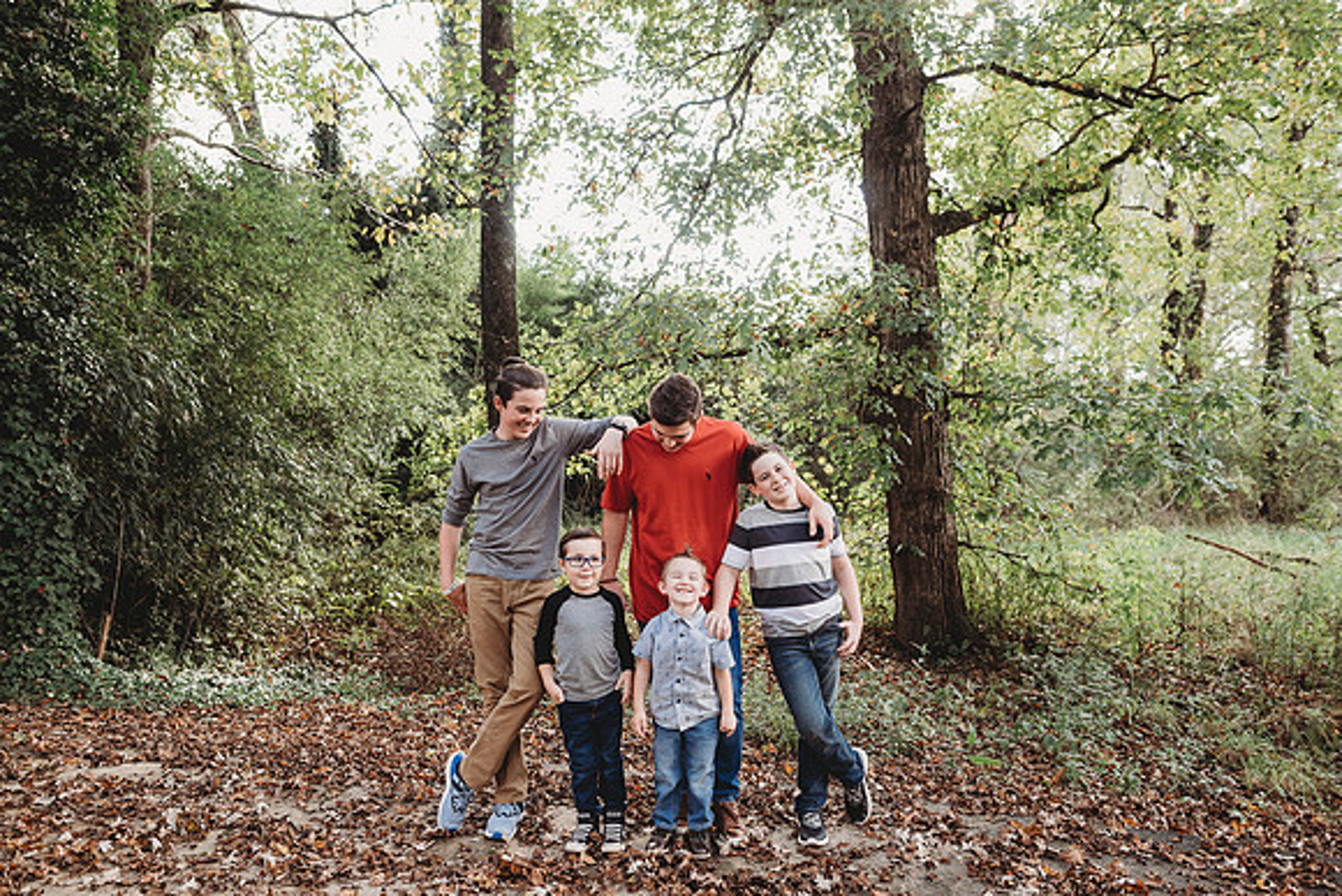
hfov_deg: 73.7
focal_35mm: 24
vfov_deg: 53.2
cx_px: 671
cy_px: 448
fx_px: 895
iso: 500
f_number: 3.2
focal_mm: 24
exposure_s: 1/250
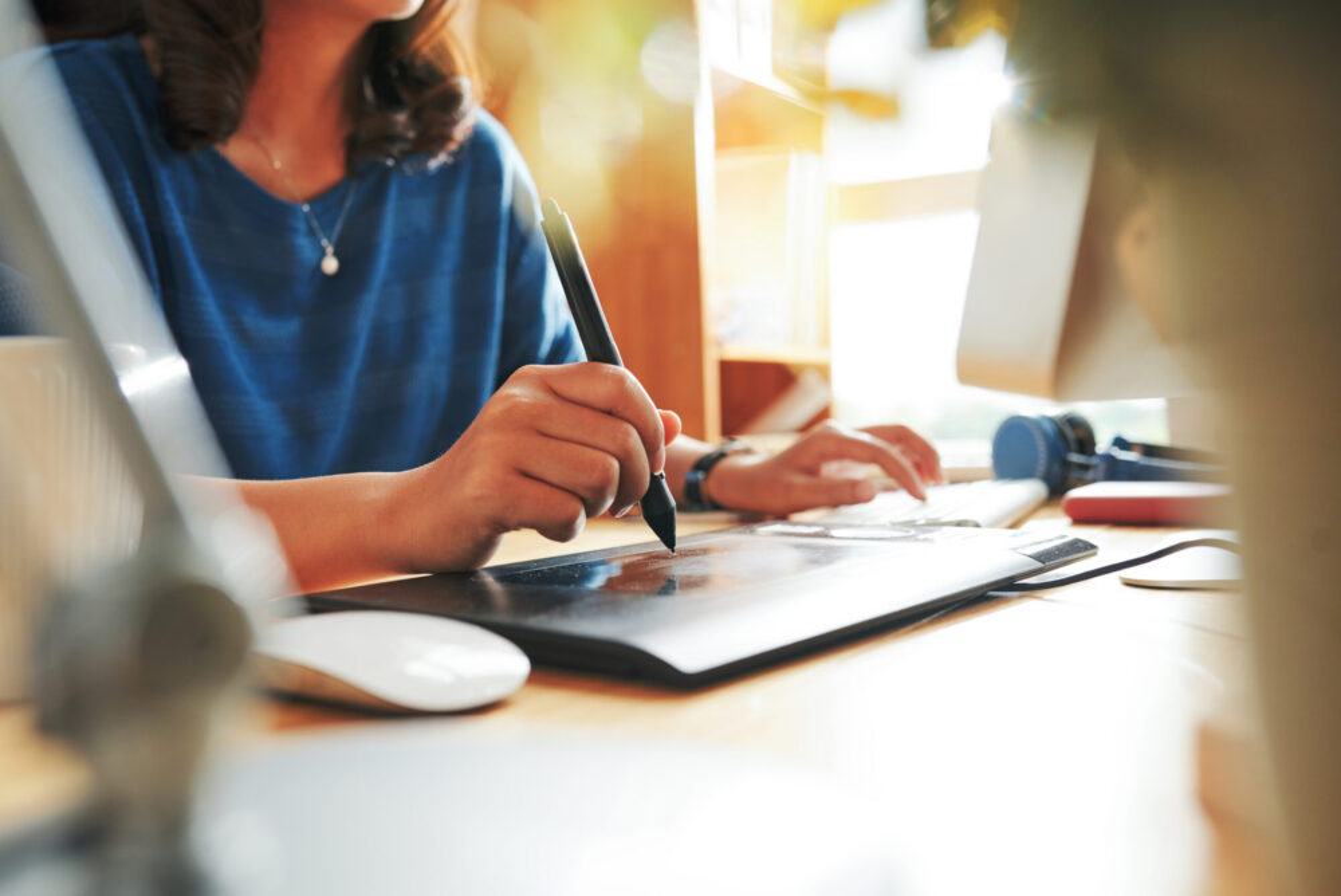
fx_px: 1304
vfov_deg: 37.9
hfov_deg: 54.4
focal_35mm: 35
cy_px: 448
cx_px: 670
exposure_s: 1/250
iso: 400
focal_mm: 35
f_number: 4
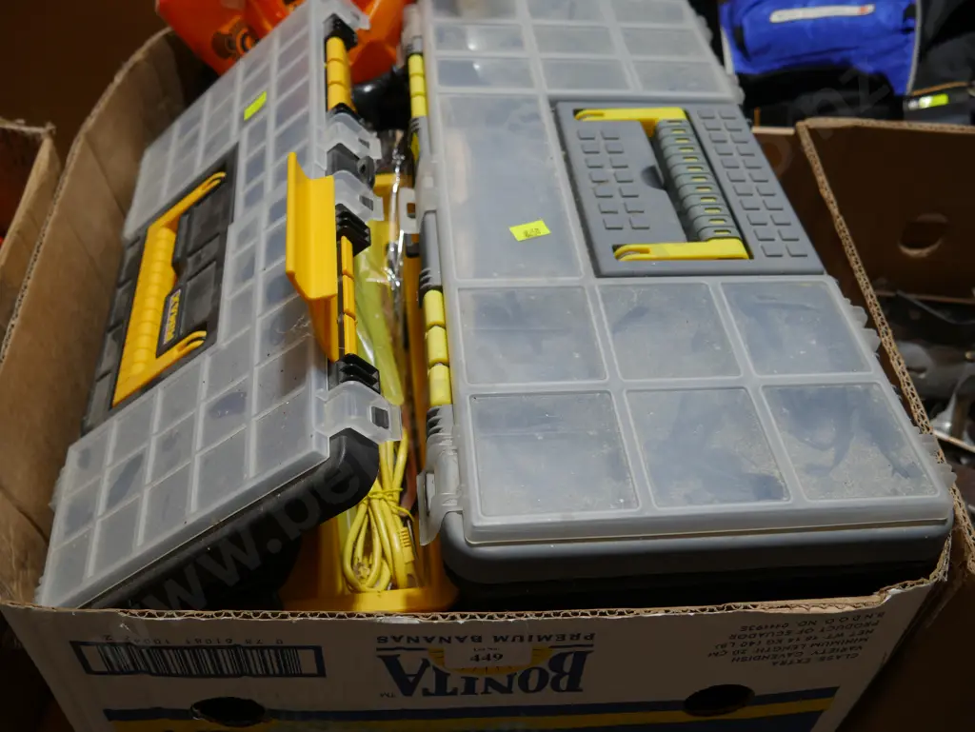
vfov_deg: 44.2
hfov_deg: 56.8
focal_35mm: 32
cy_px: 366
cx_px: 488
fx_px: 902
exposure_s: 1/100
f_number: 3.6
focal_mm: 16
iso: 200
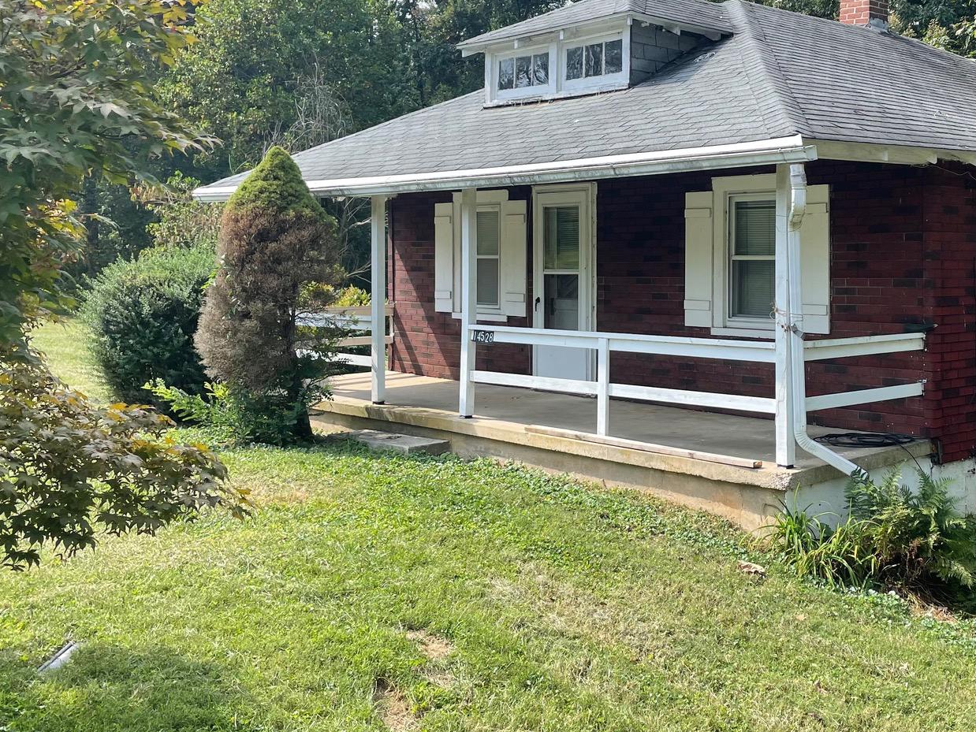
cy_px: 263
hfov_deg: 43.4
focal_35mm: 43
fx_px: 1213
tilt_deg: +1.6
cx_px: 630
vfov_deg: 33.4
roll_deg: -1.9
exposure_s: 1/910
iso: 32
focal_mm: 4.2
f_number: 1.6
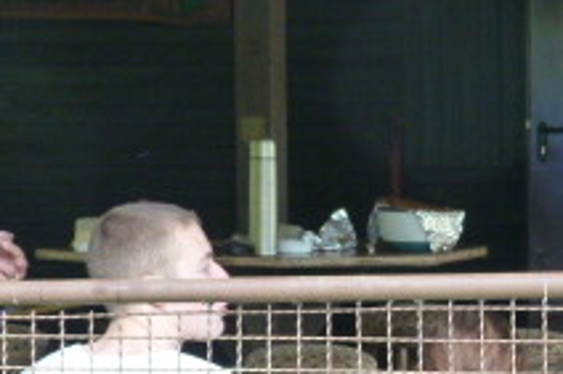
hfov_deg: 9.9
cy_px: 440
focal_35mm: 207
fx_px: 3235
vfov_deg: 6.6
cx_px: 574
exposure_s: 1/60
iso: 320
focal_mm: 11.8
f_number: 3.3
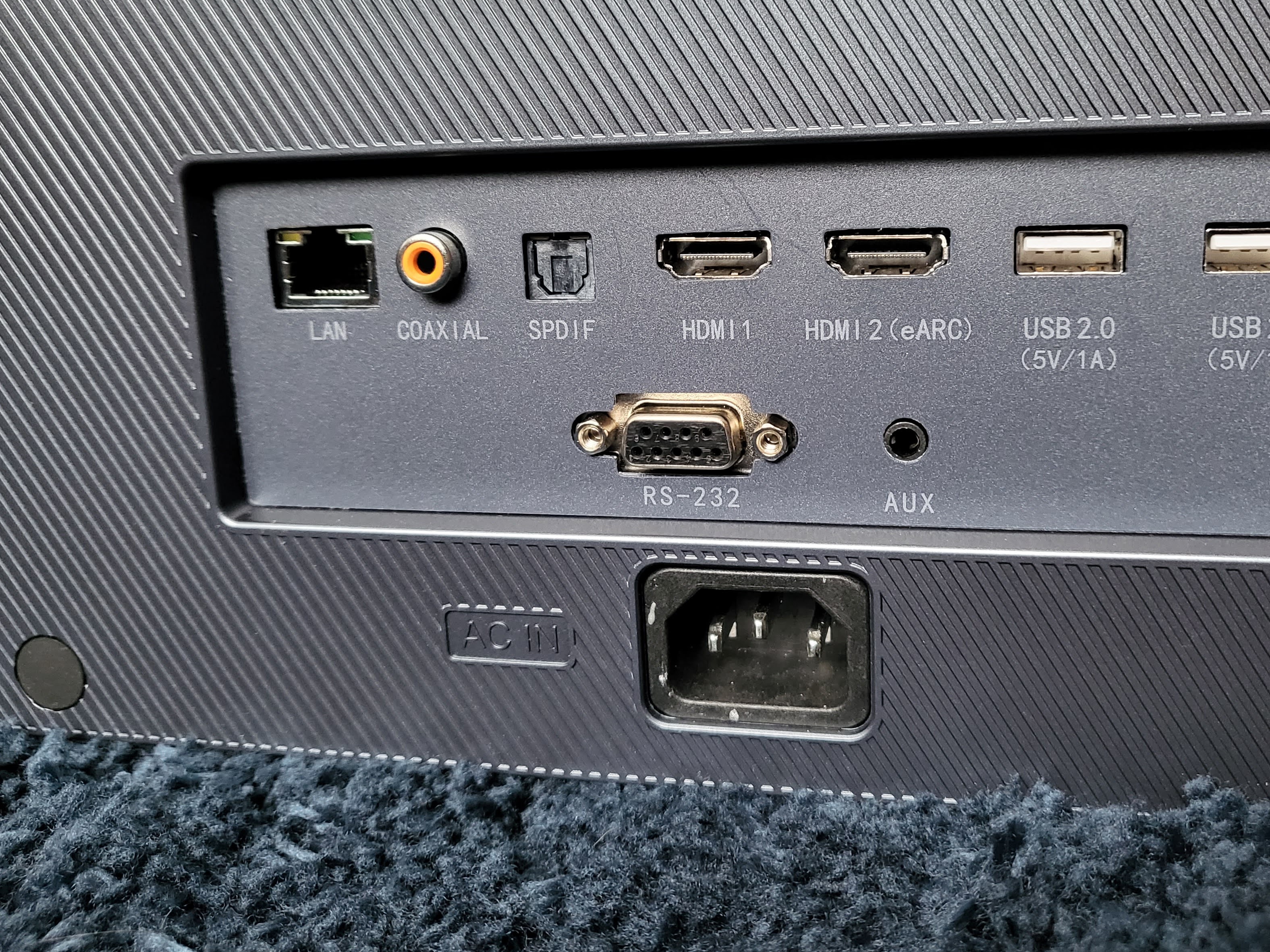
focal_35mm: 33
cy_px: 362
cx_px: 703
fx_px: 1211
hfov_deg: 55.2
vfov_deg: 42.6
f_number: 1.8
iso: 640
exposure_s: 1/50
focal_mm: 4.25
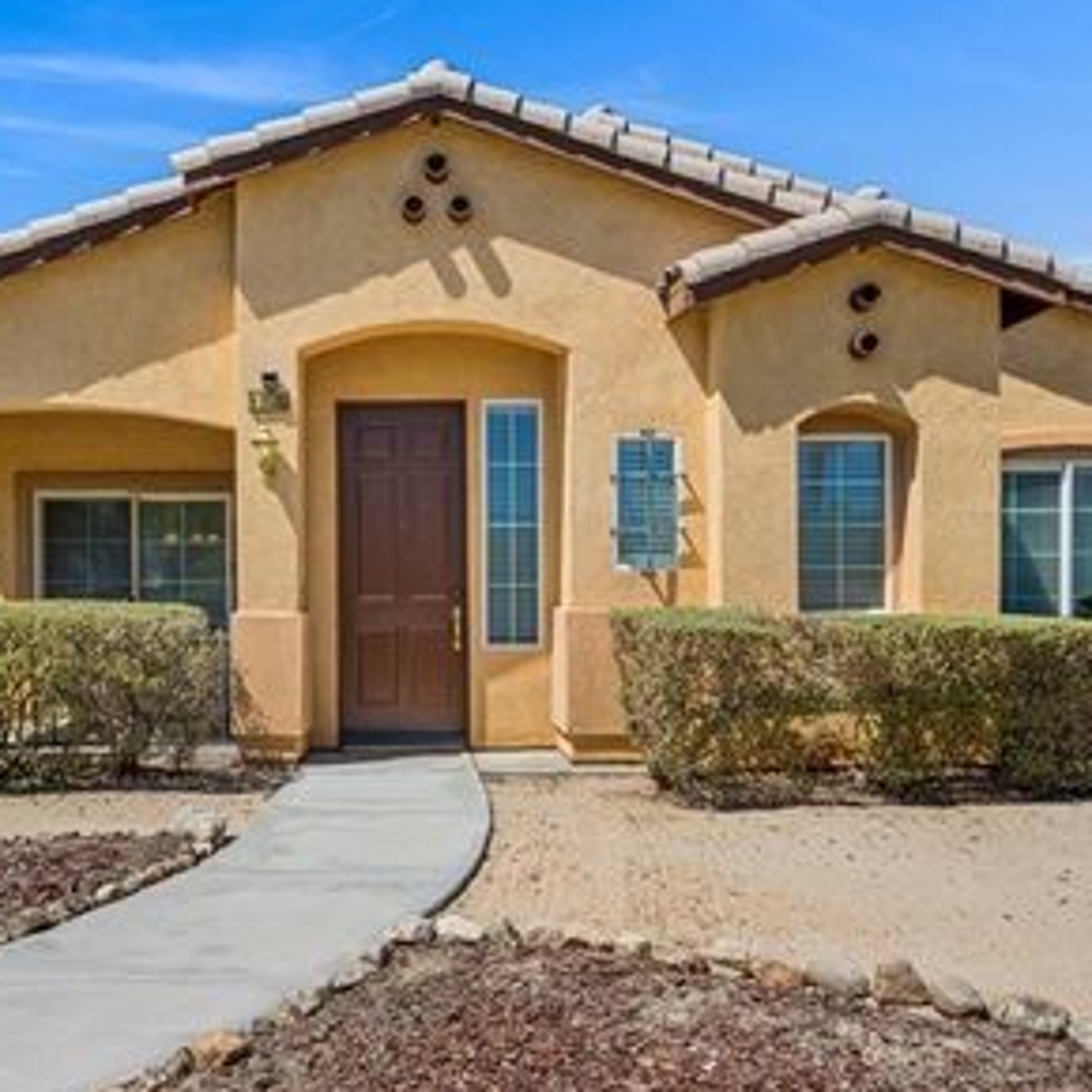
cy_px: 644
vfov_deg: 53.7
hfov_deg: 53.6
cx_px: 429
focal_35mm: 30
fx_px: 1071
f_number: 11
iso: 80
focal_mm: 16
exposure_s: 1/50
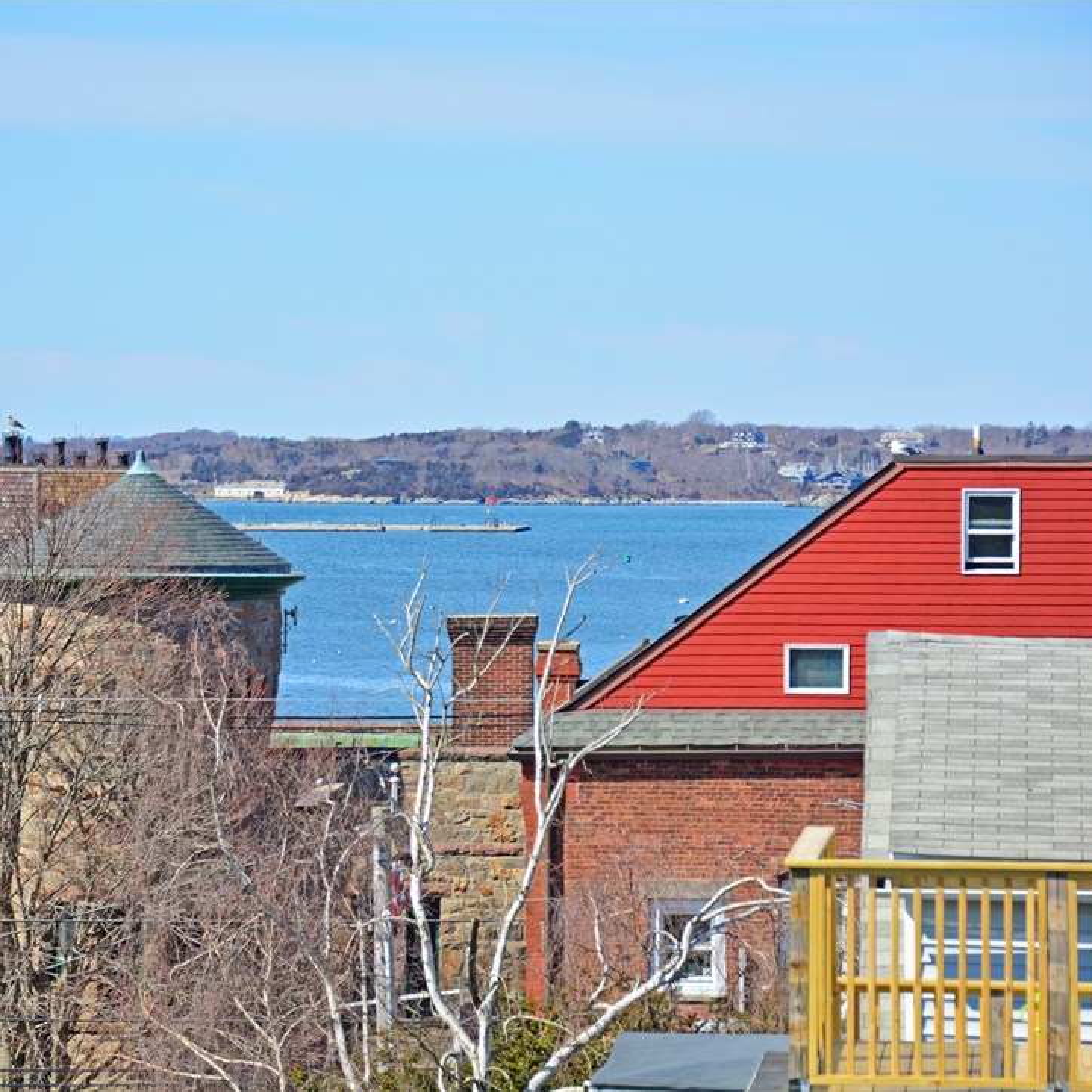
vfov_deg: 8.7
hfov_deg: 8.7
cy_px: 545
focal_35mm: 202
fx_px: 7197
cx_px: 482
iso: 100
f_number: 5.6
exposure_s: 1/400
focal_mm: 105
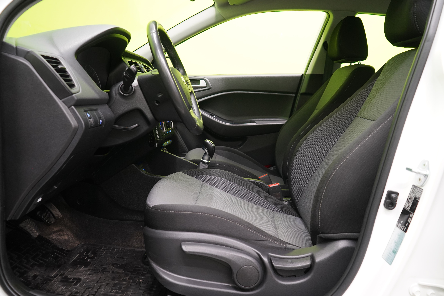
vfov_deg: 45.0
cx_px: 222
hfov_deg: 63.7
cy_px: 148
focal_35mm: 29
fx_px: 358
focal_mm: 29
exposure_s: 1/20
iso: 1250
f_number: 5
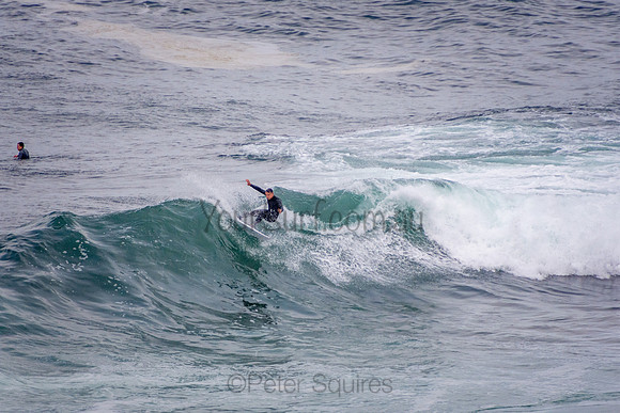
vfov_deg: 2.3
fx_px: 10335
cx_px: 310
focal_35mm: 600
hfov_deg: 3.4
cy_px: 206
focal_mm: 400
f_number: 5.6
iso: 1000
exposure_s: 1/250
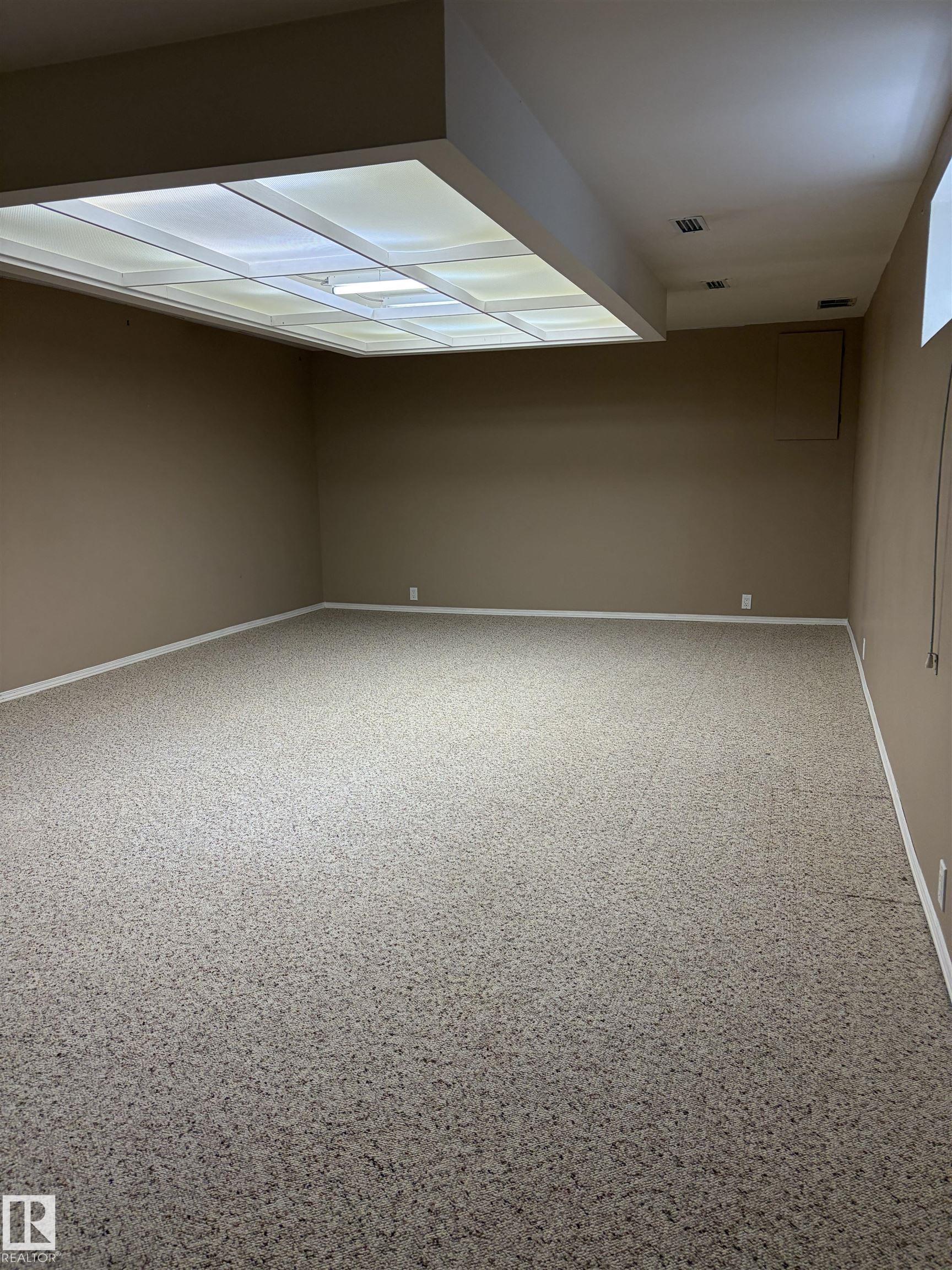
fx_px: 953
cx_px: 476
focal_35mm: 26
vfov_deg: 67.3
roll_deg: +0.4
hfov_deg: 53.1
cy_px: 635
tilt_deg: -9.0
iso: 125
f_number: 1.6
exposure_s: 1/60
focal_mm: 5.96
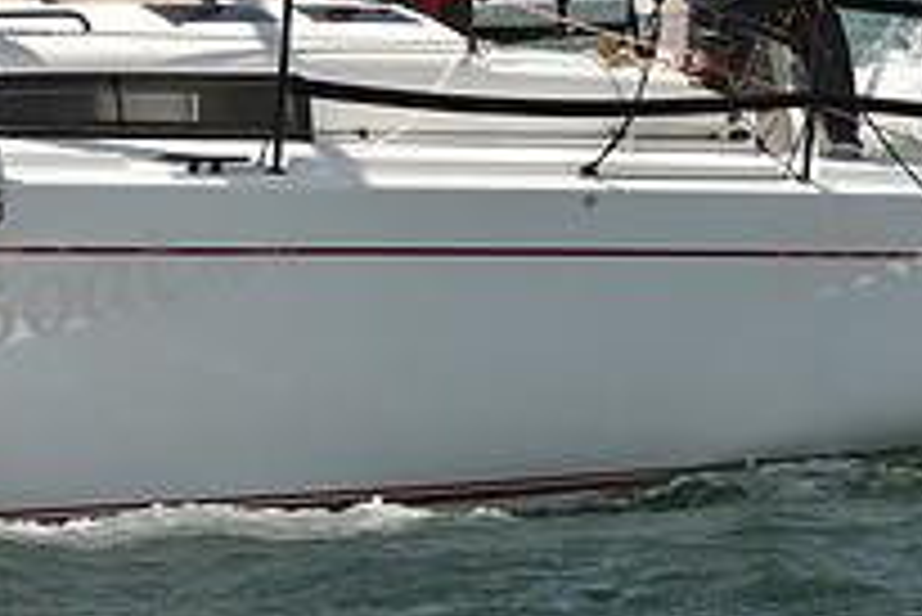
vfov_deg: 6.9
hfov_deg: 10.4
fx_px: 5074
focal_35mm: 198
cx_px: 535
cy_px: 20
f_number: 10
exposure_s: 1/800
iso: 320
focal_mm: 70
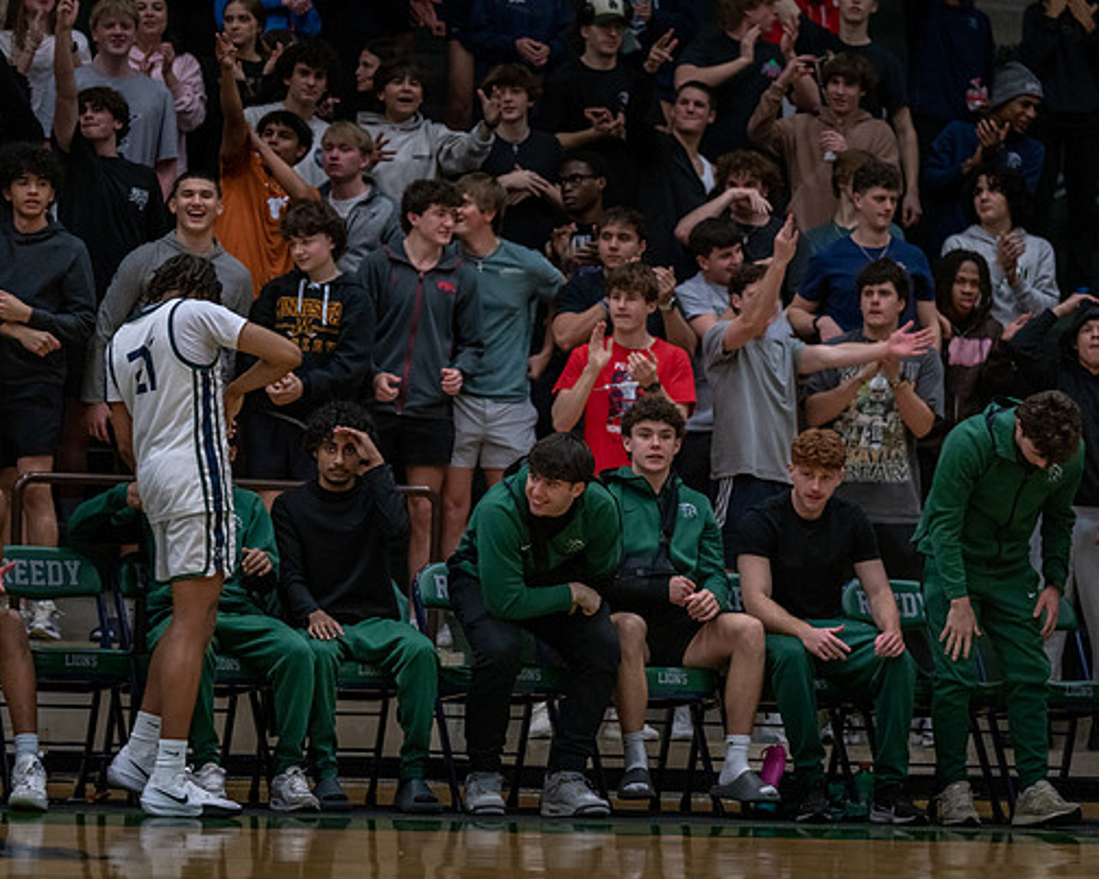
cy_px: 447
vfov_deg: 8.4
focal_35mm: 185
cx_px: 523
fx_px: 6016
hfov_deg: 10.4
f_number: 2.8
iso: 2500
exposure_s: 1/1000
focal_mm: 160
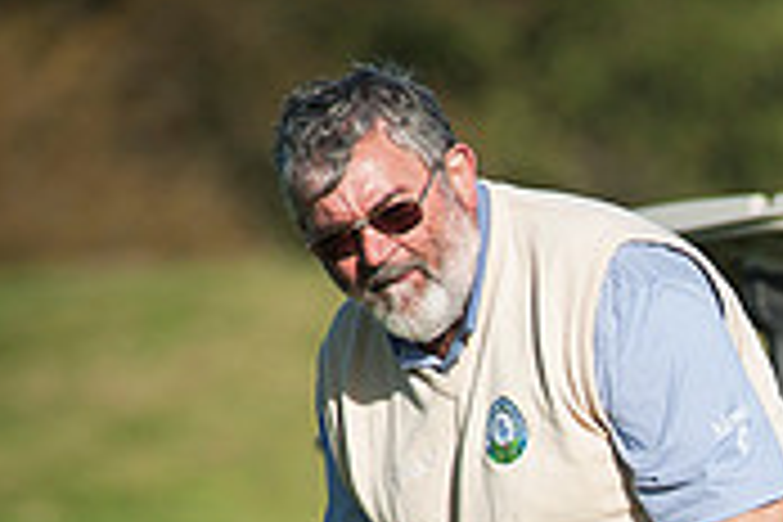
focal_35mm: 1001
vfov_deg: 1.4
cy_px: 806
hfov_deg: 2.1
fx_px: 21770
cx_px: 1107
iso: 200
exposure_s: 1/1250
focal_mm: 300
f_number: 6.3
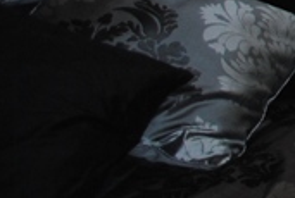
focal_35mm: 181
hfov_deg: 8.8
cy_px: -257
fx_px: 1487
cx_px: 955
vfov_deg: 7.2
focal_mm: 18
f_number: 3.5
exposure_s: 1/60
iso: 200
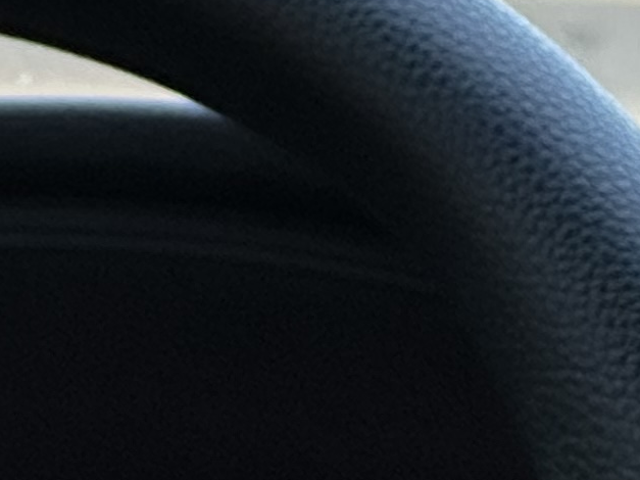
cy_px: 1010
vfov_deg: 3.0
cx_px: -655
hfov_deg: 4.0
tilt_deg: -0.4
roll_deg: -1.5
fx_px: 9150
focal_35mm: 495
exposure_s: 1/60
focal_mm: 9
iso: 125
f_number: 2.8
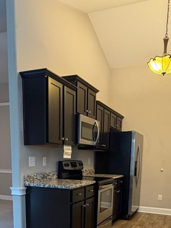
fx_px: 250
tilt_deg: -9.8
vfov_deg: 44.7
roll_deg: -0.6
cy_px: 204
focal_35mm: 38
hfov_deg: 37.7
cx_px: 83
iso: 400
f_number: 2.2
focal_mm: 2.22
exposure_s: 1/60
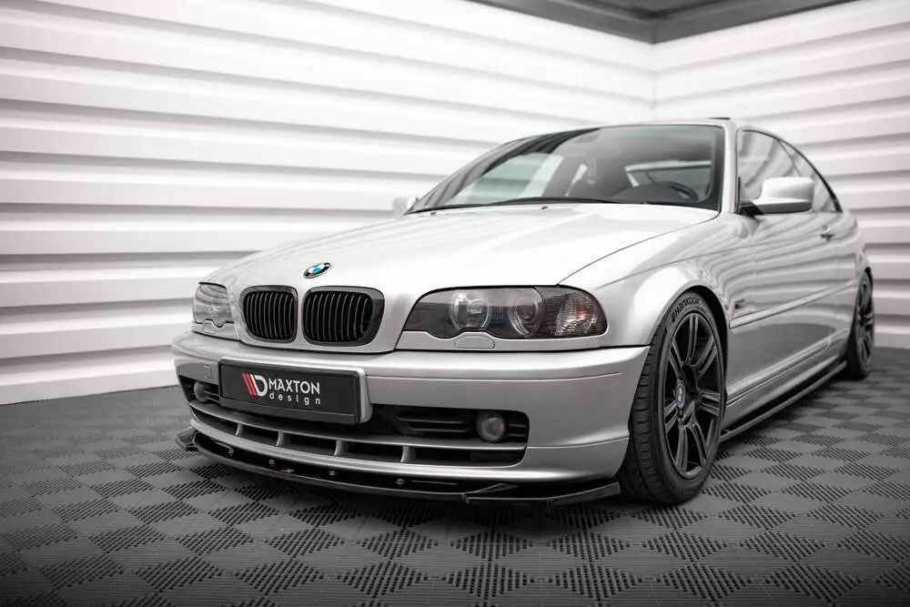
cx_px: 453
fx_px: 889
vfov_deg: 37.7
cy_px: 303
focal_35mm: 35
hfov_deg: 54.2
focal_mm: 35
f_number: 2.2
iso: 800
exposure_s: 1/200
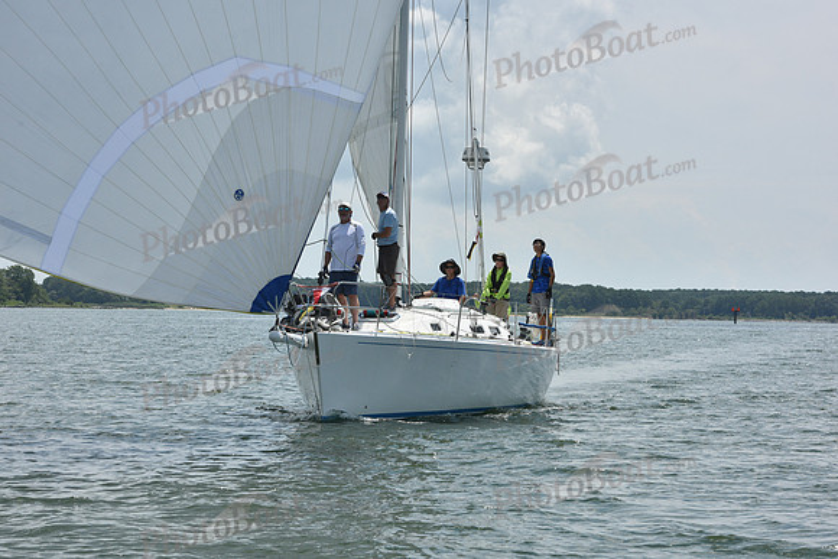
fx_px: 2282
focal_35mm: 98
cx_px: 419
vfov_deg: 14.0
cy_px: 280
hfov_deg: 20.8
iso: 320
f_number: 11
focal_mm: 98
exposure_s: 1/1000
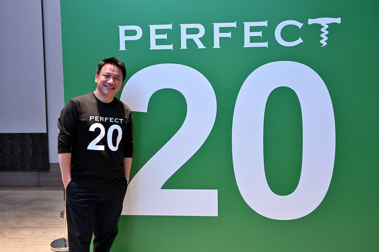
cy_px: 126
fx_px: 358
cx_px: 190
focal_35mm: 34
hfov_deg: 55.8
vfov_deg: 38.8
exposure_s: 1/40
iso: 1250
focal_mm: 34
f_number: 4.5
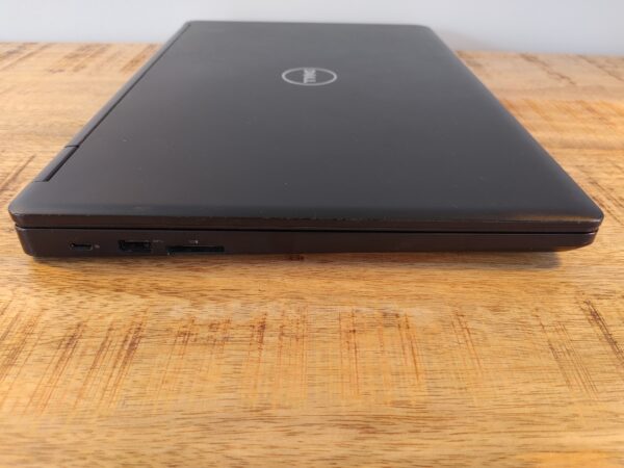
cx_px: 312
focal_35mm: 26
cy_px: 234
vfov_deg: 53.1
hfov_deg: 67.3
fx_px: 469
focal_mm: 4.81
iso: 200
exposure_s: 1/100
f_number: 1.8
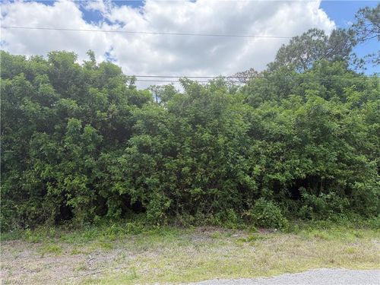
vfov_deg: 56.8
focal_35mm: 24
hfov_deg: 71.6
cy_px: 142
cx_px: 190
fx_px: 263
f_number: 1.78
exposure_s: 1/2370
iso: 100
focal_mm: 6.76
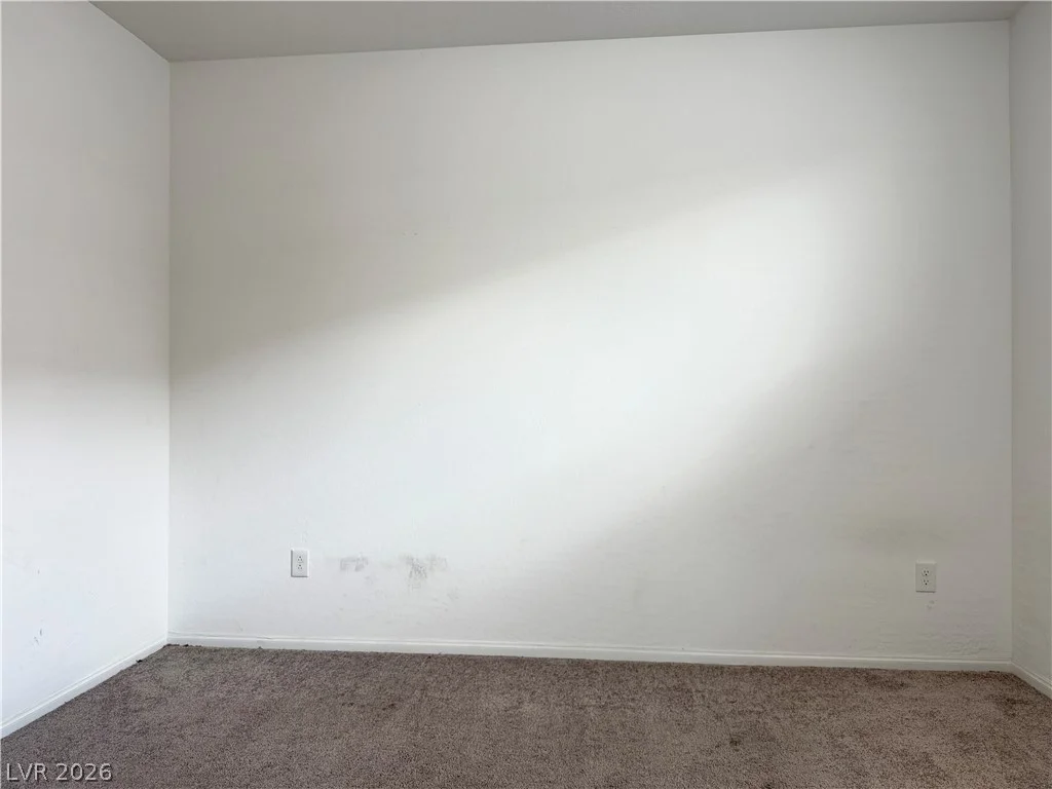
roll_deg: -0.3
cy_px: 394
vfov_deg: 56.8
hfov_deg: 71.6
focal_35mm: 24
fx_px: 729
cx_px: 526
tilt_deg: +0.6
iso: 250
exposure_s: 1/60
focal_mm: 6.76
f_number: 1.78
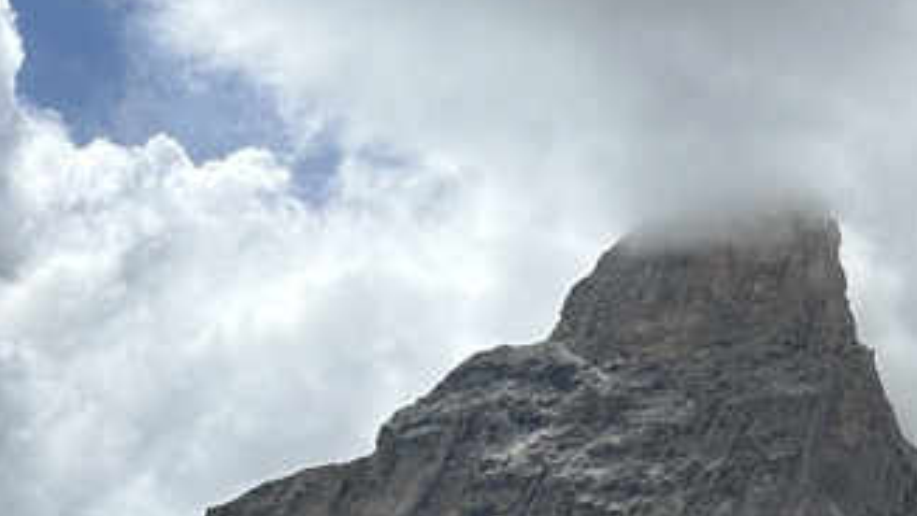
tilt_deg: +26.4
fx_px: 1994
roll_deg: -3.7
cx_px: 1270
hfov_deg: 22.5
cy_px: 233
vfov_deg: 14.7
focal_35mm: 82
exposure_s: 1/10753
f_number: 1.78
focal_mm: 6.86
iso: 80
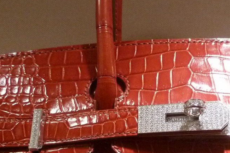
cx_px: 174
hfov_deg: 30.9
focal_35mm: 64
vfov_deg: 19.8
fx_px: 409
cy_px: 190
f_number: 3.3
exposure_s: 1/60
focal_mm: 4.1
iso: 400
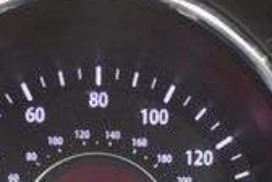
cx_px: 86
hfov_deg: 10.0
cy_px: 206
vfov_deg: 6.6
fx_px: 1556
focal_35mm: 206
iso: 1000
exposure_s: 1/125
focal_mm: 36
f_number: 4.8
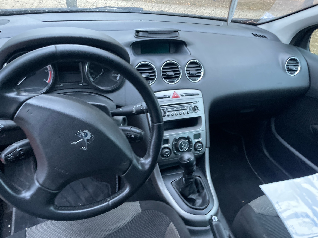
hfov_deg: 67.3
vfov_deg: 53.1
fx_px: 239
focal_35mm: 26
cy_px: 119
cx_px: 159
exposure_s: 1/30
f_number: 1.6
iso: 640
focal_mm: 4.2
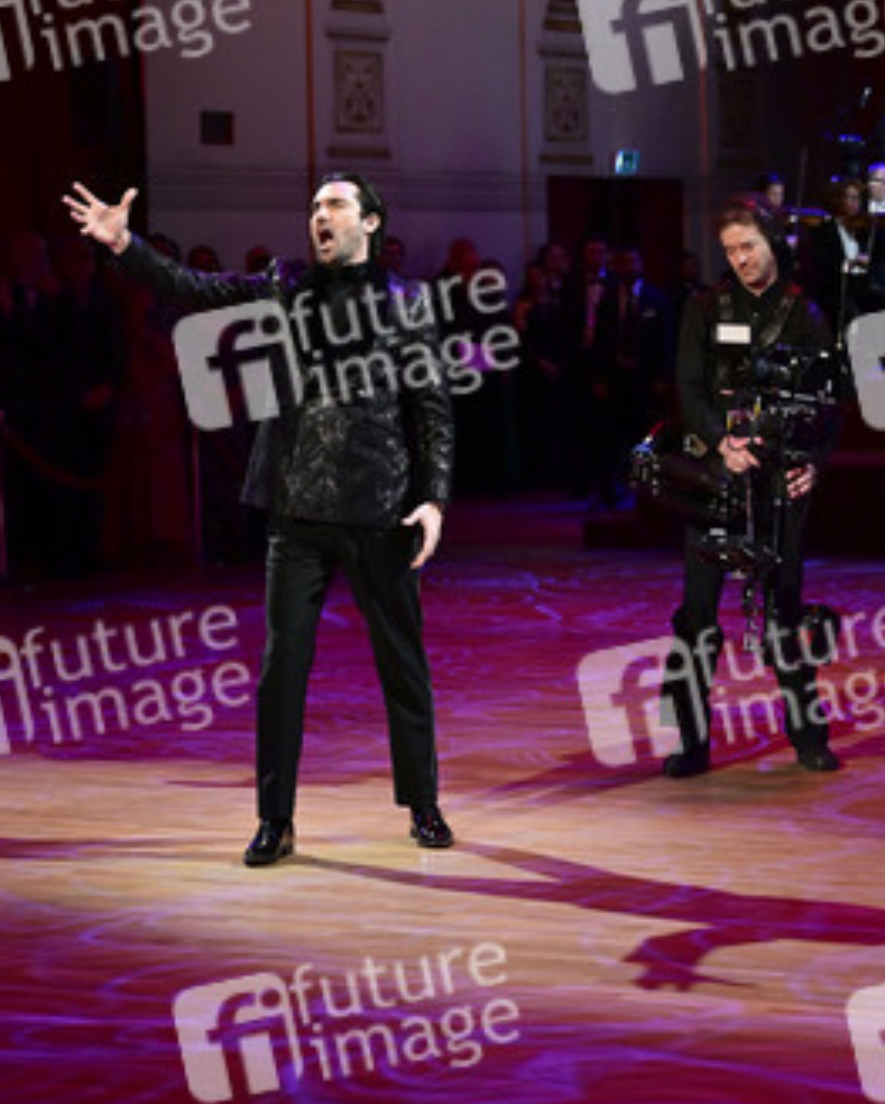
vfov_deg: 23.8
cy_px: 518
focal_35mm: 80
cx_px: 444
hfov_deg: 19.2
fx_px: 2616
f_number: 3.2
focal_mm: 70
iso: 4000
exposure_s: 1/200
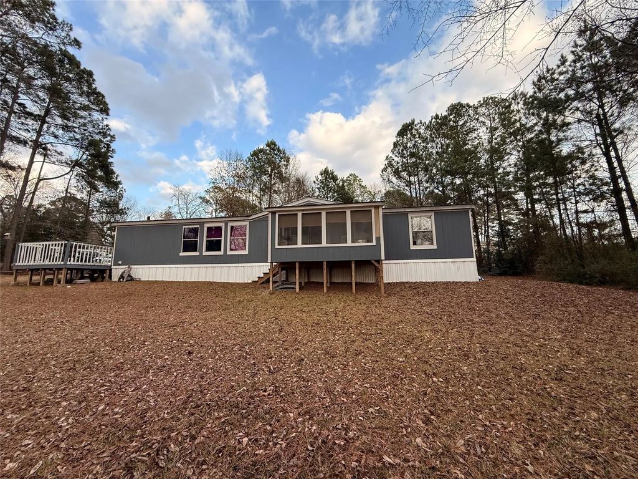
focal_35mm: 14
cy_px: 240
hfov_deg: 102.1
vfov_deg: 85.7
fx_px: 258
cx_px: 319
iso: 64
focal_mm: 2.22
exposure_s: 1/472
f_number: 2.2
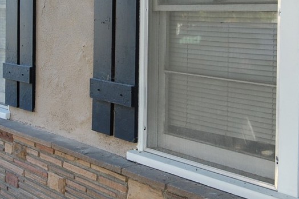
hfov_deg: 24.8
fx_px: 680
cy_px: 27
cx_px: 137
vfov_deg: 16.4
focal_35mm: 82
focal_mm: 28
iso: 320
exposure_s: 1/125
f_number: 5.6
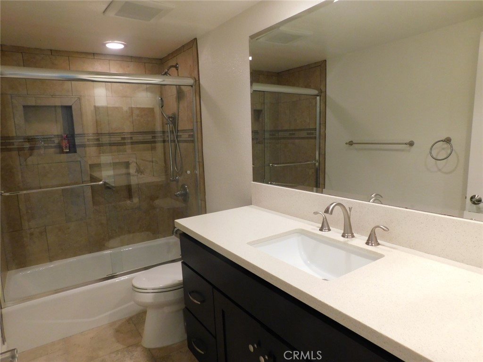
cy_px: 181
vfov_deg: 58.9
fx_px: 321
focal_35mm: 23
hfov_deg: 73.9
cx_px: 242
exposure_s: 1/30
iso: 320
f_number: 3
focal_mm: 4
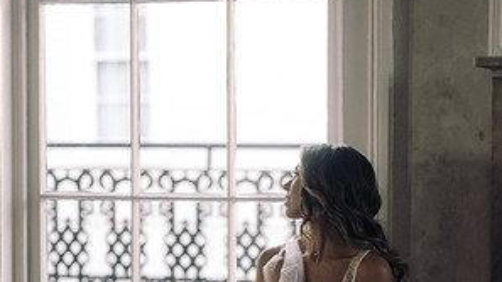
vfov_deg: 8.9
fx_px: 1797
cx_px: 252
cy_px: 275
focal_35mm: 135
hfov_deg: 15.9
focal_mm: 85
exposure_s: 1/250
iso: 400
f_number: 1.8
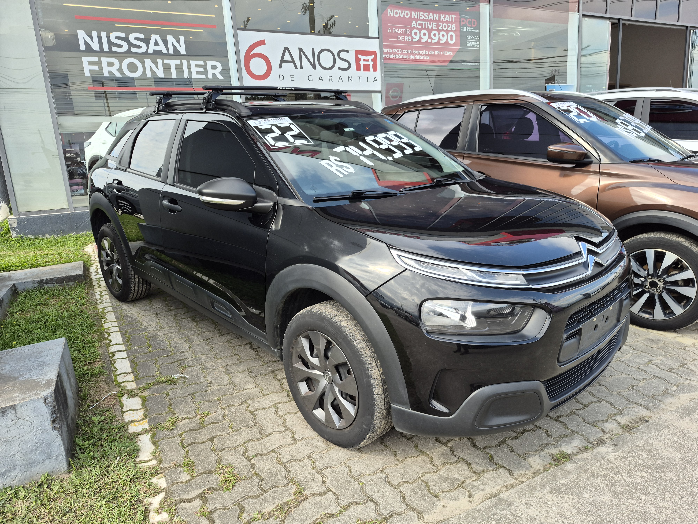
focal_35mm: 23
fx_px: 464
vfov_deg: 58.9
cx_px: 349
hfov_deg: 73.9
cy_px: 262
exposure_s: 1/382
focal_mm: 5.4
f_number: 1.8
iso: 25
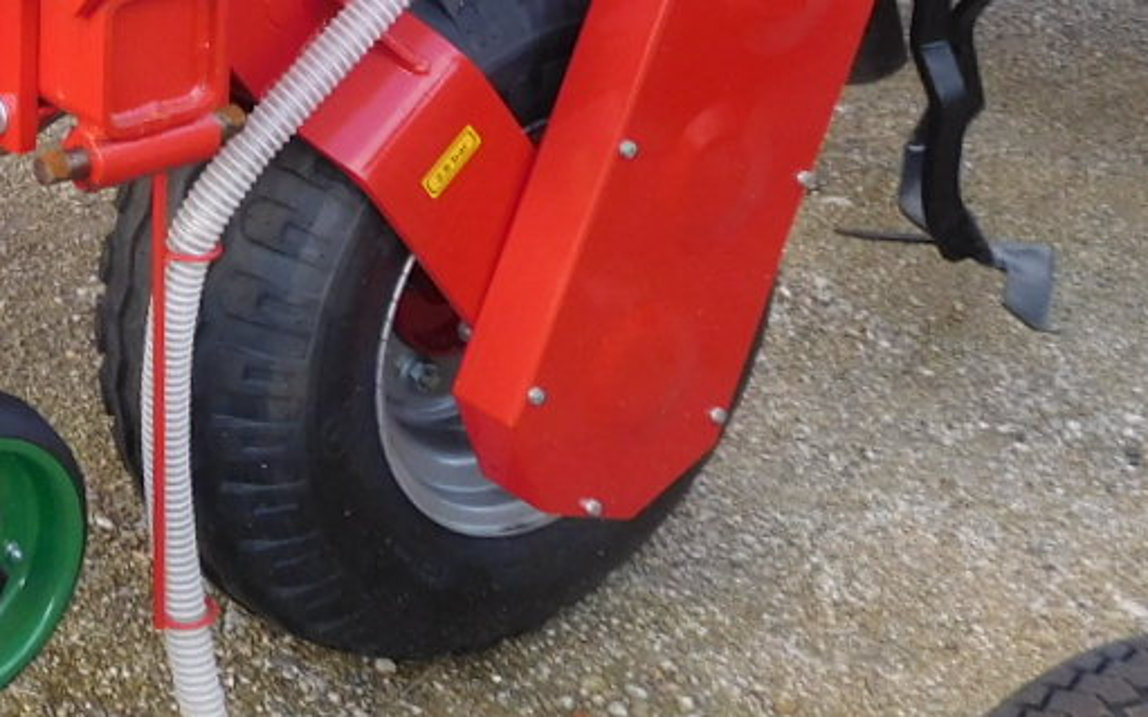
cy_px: -342
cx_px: -521
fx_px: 2596
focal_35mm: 83
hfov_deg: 21.4
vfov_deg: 14.7
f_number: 3.4
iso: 125
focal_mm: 4.5
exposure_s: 1/80
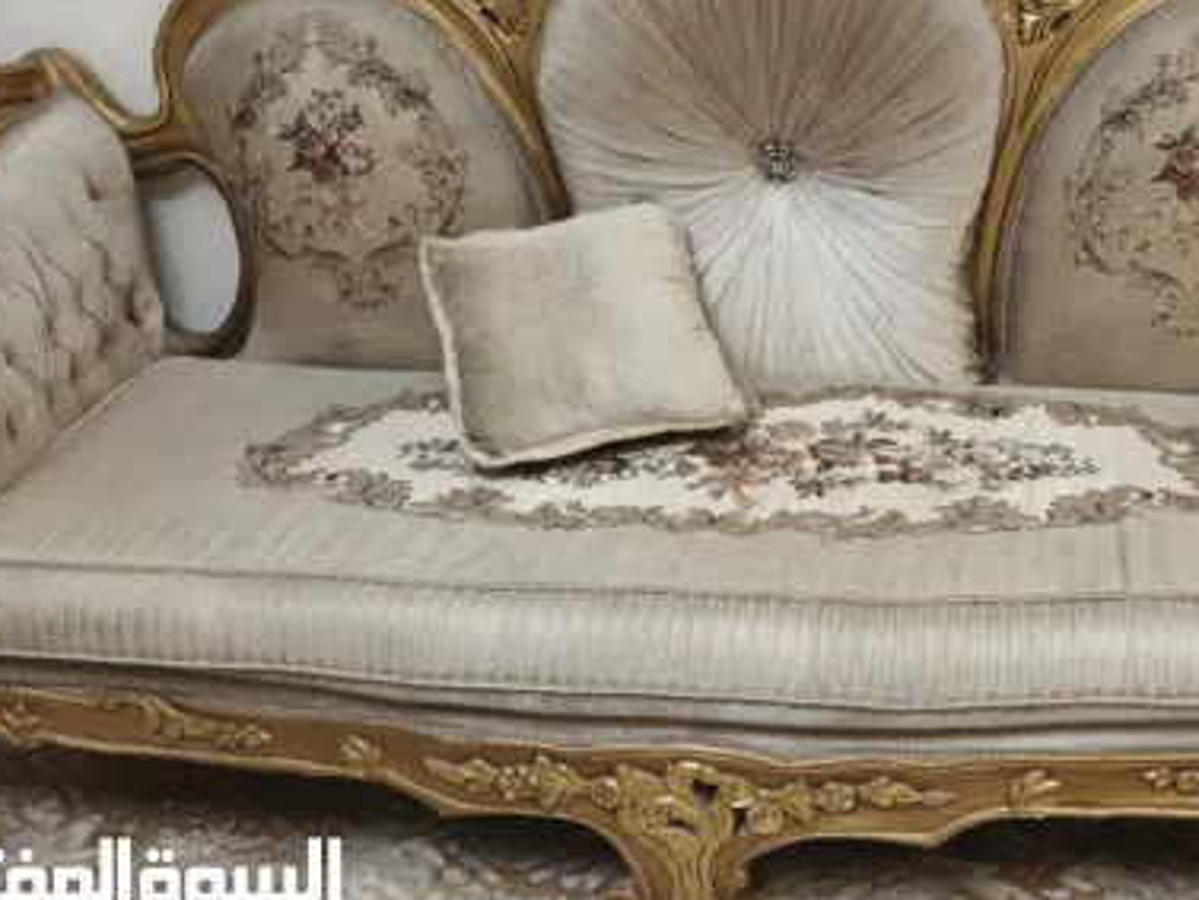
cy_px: 378
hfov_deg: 46.9
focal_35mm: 39
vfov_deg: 36.8
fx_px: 1351
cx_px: 821
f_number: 1.7
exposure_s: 1/50
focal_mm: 5.25
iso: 2067
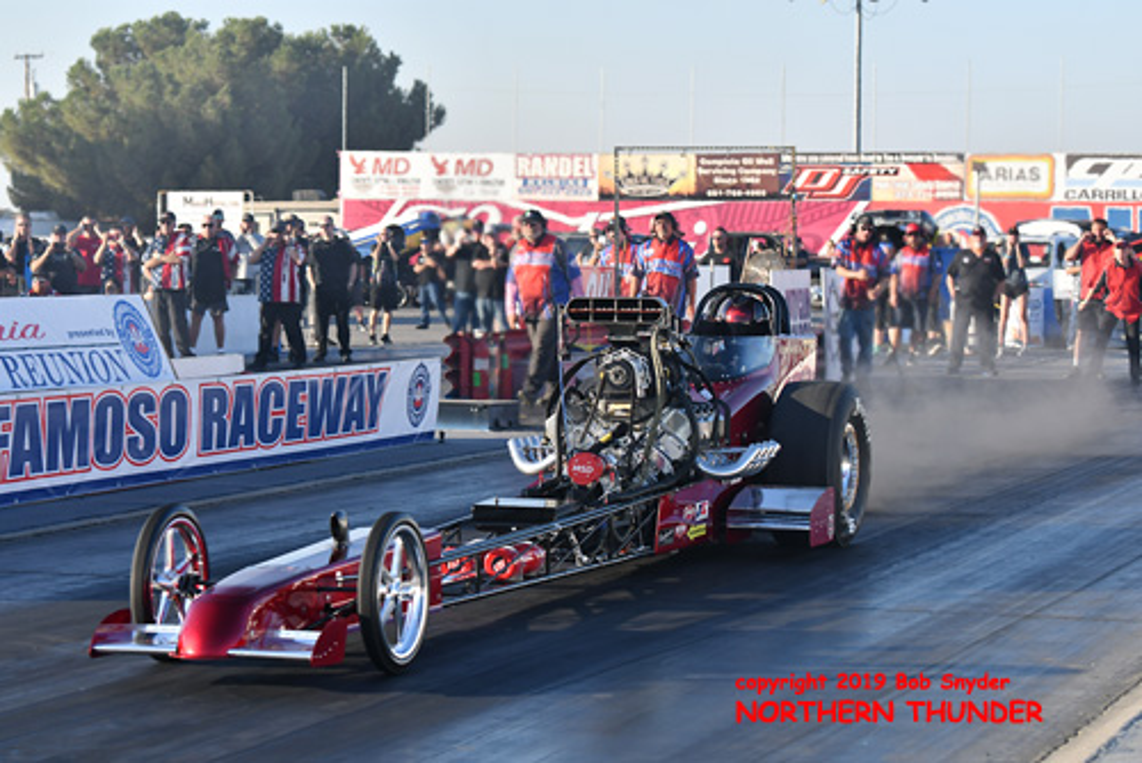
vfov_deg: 13.1
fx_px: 3333
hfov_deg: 19.4
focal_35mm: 105
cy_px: 382
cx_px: 571
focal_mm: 70
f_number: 4
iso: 160
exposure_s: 1/1000
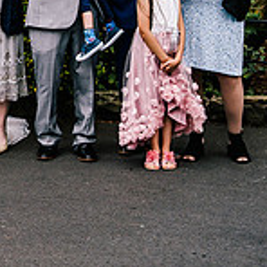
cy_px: -67
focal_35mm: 125
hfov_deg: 13.4
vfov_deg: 13.5
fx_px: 1091
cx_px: -89
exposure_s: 1/500
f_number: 4
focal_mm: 35
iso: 200
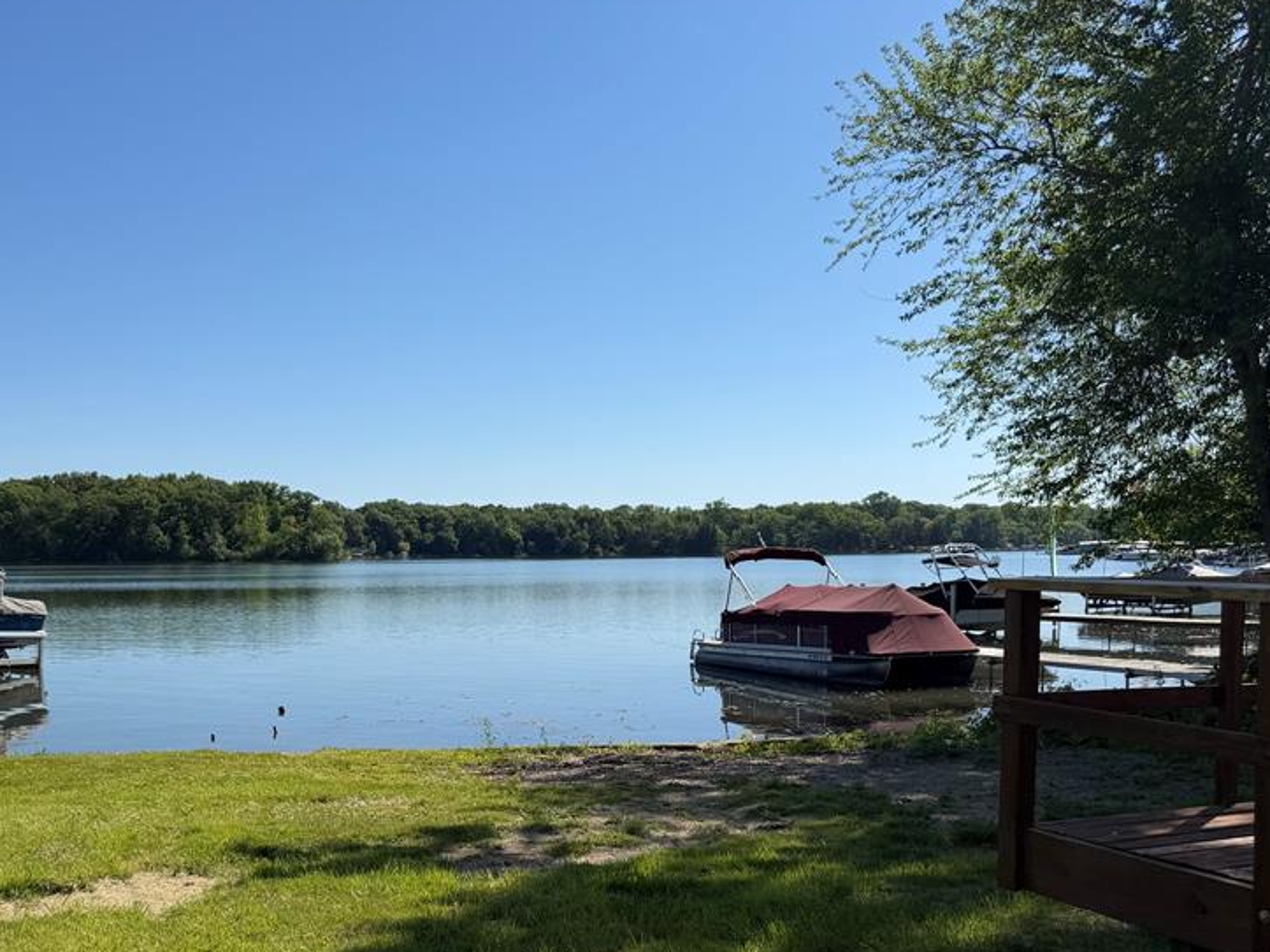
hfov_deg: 53.4
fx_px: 1247
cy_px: 624
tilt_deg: -3.0
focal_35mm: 34
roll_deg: +0.6
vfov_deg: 41.3
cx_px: 476
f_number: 1.78
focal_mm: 6.76
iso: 80
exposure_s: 1/6711
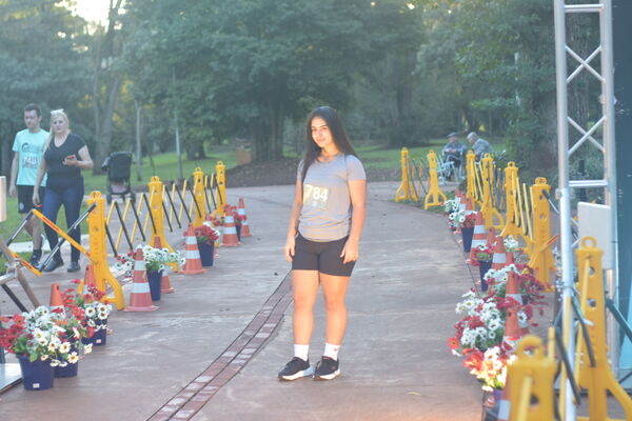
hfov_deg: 27.0
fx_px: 1317
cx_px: 316
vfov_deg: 18.2
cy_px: 210
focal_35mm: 75
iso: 160
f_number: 2.5
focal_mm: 50
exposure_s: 1/80
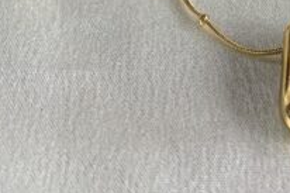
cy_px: -252
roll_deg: -1.2
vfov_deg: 11.2
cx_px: 277
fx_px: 845
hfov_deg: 19.0
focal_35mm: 105
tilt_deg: -41.9
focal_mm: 4.25
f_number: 1.8
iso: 100
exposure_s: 1/100
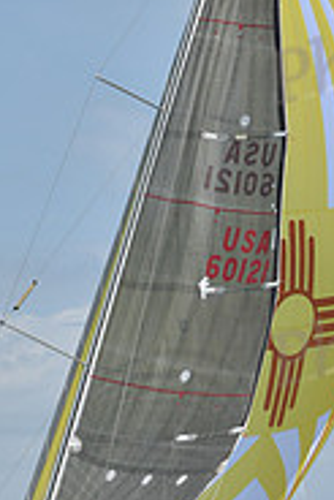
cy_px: 215
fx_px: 3070
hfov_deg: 6.2
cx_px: 132
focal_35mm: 221
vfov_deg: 9.3
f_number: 8
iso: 250
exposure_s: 1/1250
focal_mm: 70
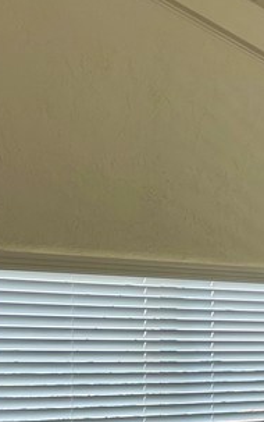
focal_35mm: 93
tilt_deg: +2.3
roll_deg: +1.0
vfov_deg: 22.1
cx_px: 559
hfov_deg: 12.2
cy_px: 320
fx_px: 1068
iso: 50
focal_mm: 5.7
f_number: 1.5
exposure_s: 1/371
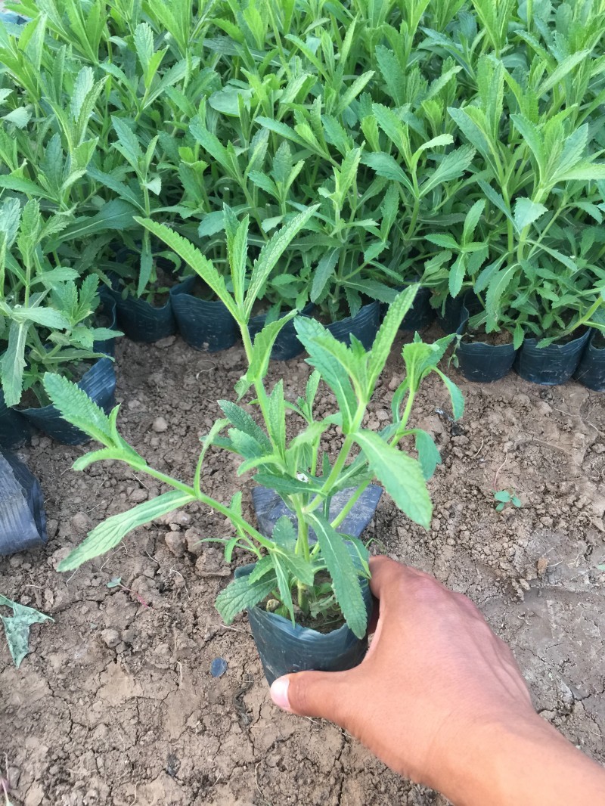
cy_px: 403
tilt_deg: -51.3
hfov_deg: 48.2
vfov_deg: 61.6
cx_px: 302
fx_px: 676
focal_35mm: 29
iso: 64
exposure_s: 1/33
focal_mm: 4.15
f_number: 2.2
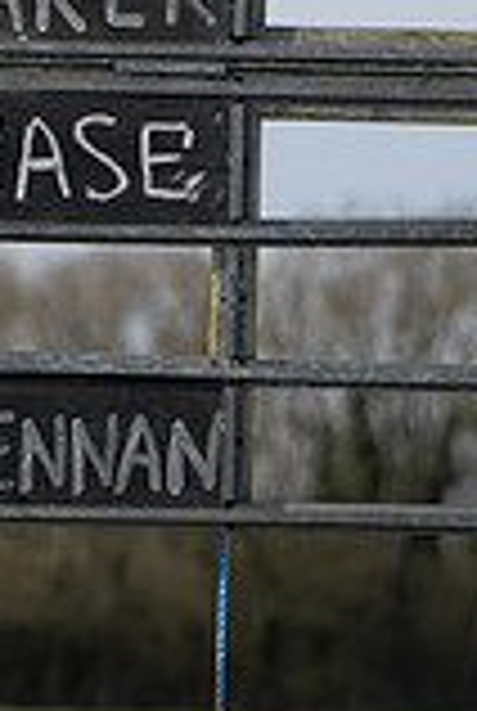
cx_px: -14
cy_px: -162
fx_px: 6747
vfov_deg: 6.0
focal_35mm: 341
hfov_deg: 4.0
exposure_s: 1/2000
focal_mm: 80
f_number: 2.8
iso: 100
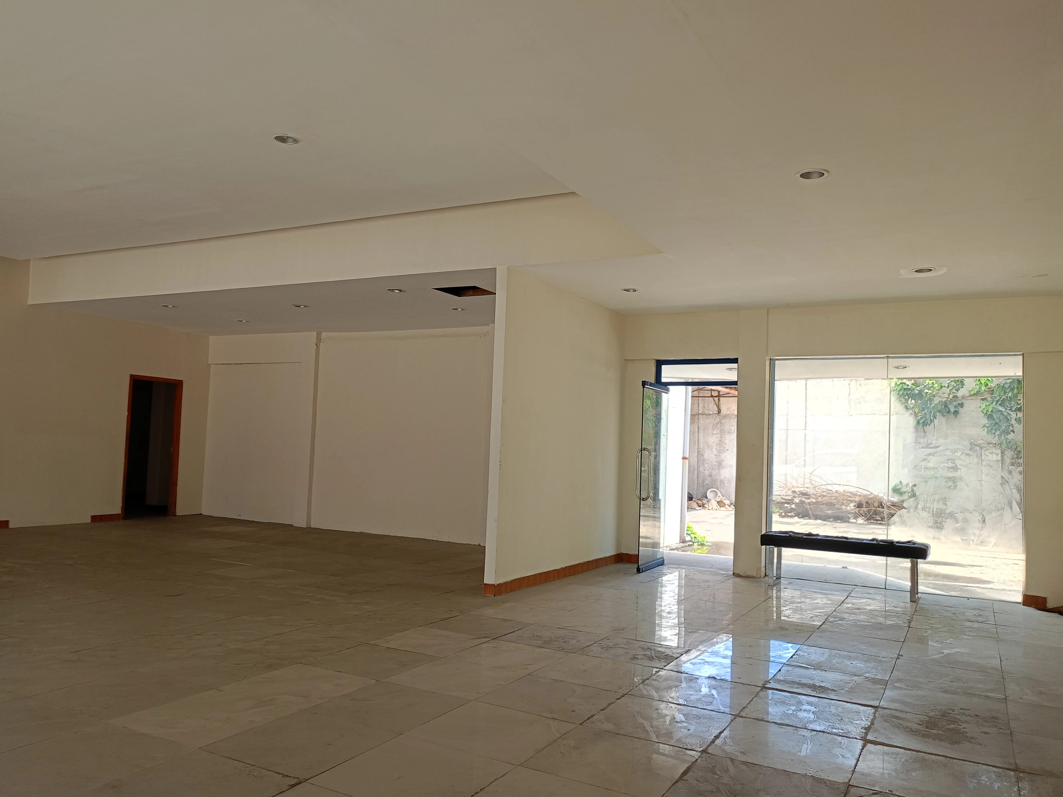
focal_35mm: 28
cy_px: 398
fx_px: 860
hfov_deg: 63.4
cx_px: 532
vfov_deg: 49.7
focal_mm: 4.7
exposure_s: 1/107
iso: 100
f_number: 1.79
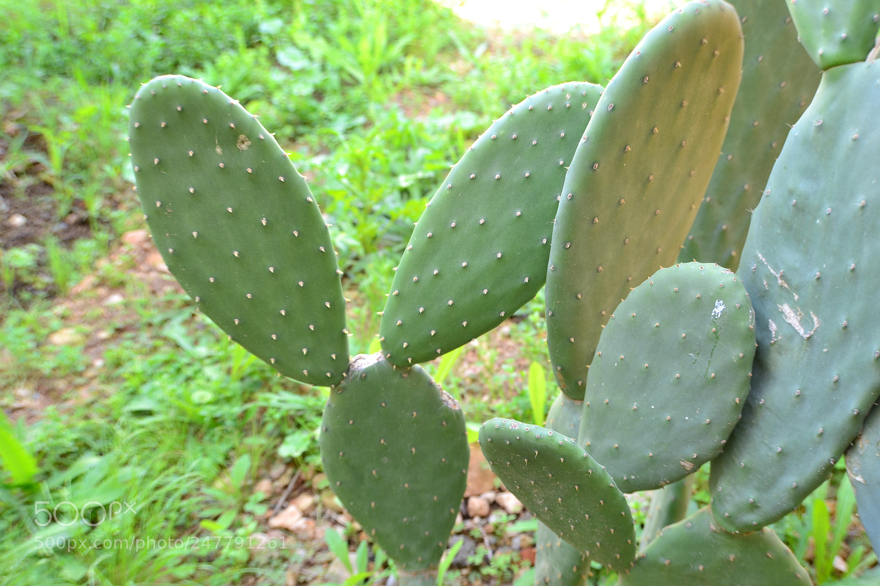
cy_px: 293
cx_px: 440
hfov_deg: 41.1
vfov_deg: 28.1
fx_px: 1173
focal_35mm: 48
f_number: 4.5
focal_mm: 32
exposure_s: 1/30
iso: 200
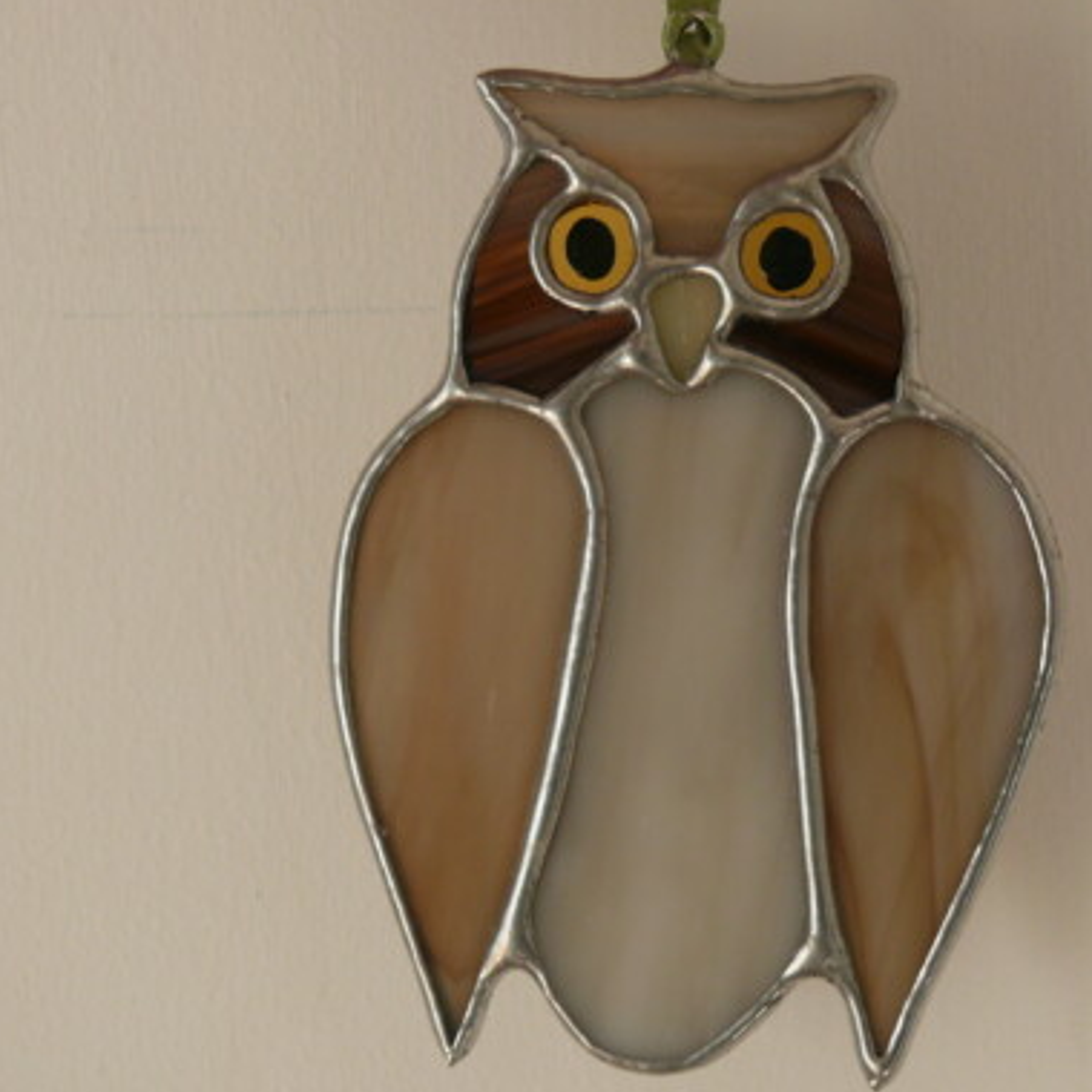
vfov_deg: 28.1
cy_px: 448
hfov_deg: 28.0
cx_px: 707
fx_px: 2177
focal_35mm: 61
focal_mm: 8.3
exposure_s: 1/125
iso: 100
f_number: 3.2
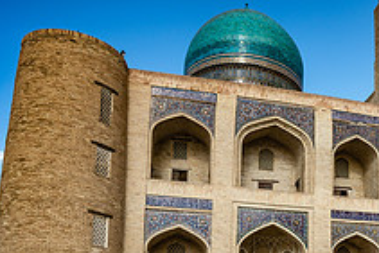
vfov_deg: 28.0
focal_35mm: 44
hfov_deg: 41.5
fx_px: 464
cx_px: 331
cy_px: 275
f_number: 10
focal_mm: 16
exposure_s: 1/125
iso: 100
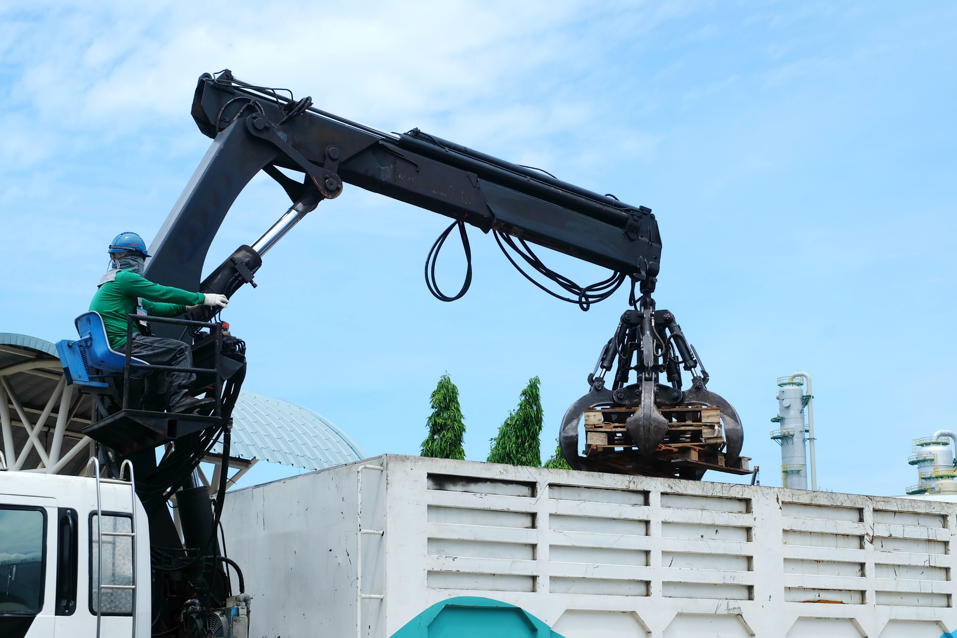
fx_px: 1728
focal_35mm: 65
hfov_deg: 31.0
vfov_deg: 20.9
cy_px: 319
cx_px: 478
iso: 200
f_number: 10
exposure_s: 1/450
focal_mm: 43.4
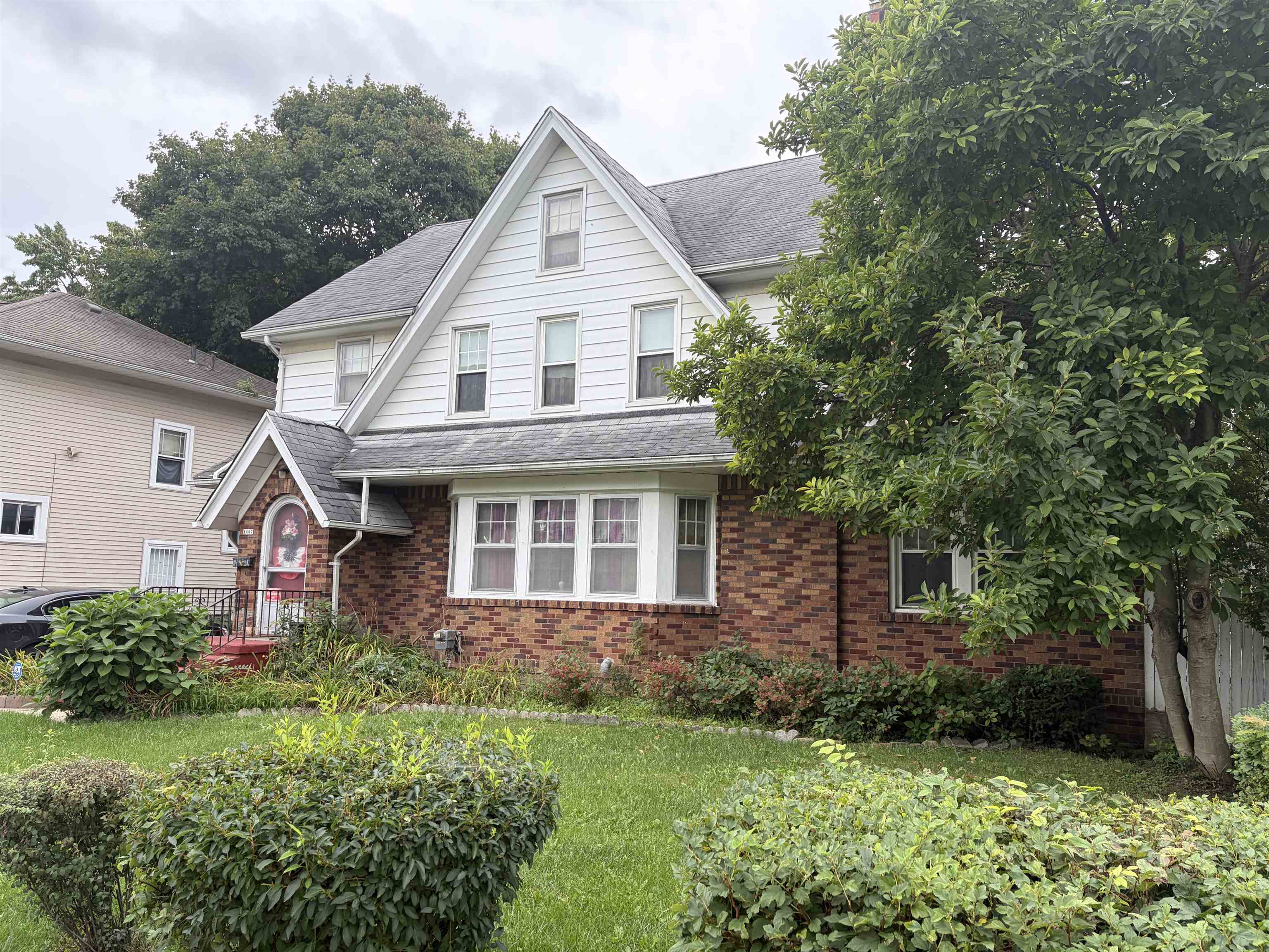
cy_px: 476
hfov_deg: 67.3
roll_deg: -0.6
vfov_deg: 53.1
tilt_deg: +7.3
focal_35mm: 26
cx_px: 634
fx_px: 953
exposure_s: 1/850
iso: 64
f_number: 1.6
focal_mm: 5.96
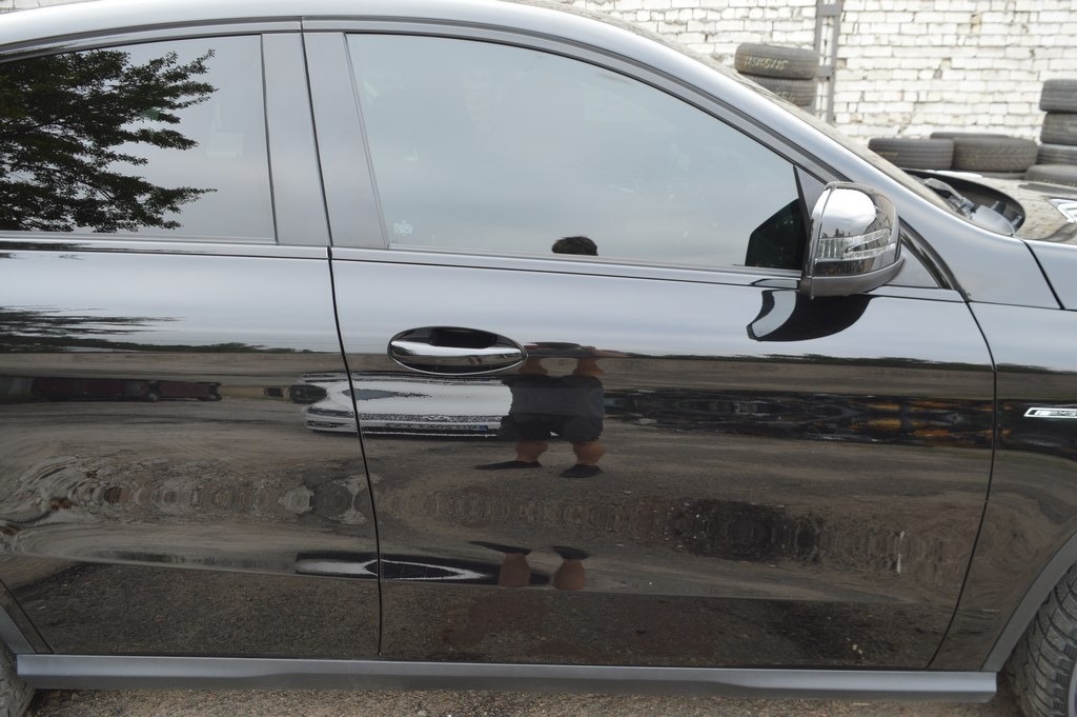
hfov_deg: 62.0
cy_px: 358
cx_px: 538
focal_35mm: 30
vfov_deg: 43.5
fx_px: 897
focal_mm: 20
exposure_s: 1/125
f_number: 5.6
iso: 250
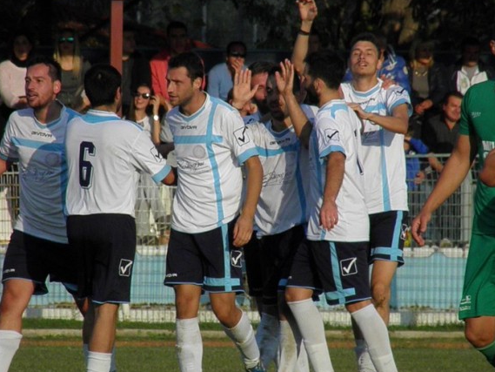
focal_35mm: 848
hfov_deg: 2.3
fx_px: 12129
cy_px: 180
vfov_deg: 1.8
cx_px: 269
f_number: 7.6
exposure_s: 1/2000
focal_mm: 131.2
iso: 500
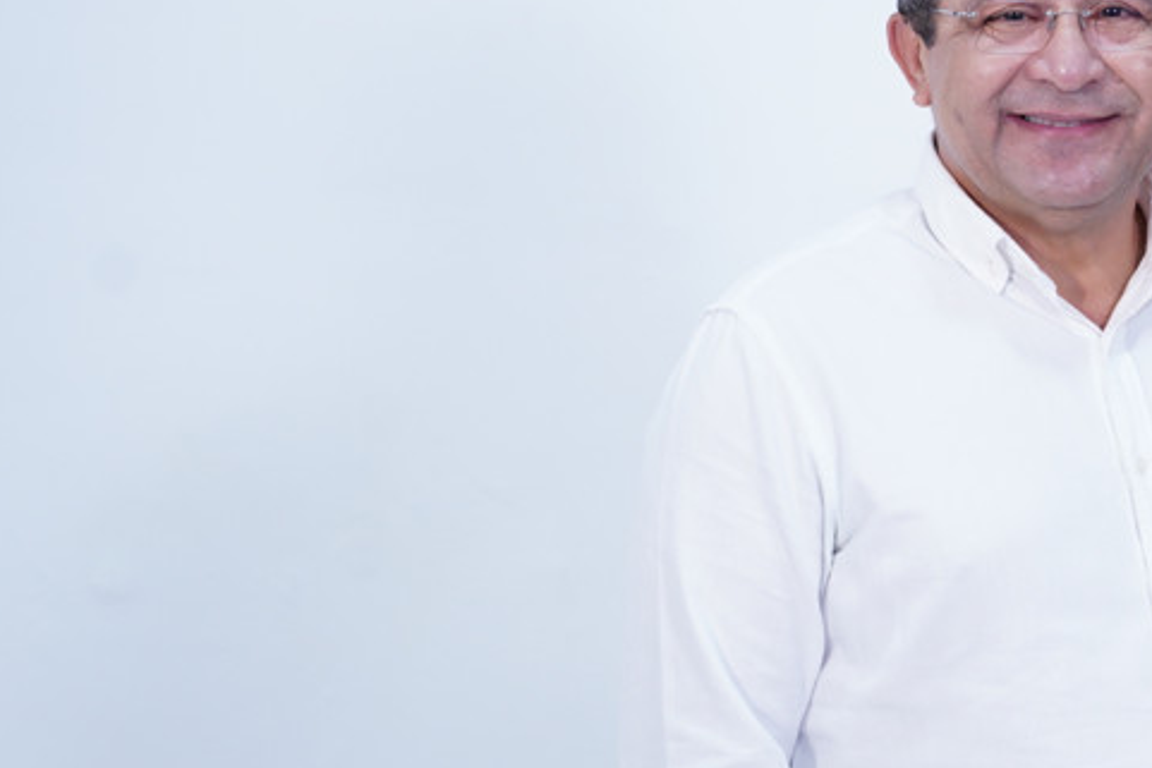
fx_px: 3457
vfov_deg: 12.7
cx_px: 958
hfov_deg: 18.7
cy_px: 522
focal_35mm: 108
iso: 1250
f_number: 4.5
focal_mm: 52
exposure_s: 1/125
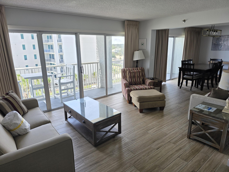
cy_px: 86
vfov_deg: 58.9
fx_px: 152
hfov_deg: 73.9
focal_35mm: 23
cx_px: 114
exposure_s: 1/180
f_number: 1.7
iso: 40
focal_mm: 6.3
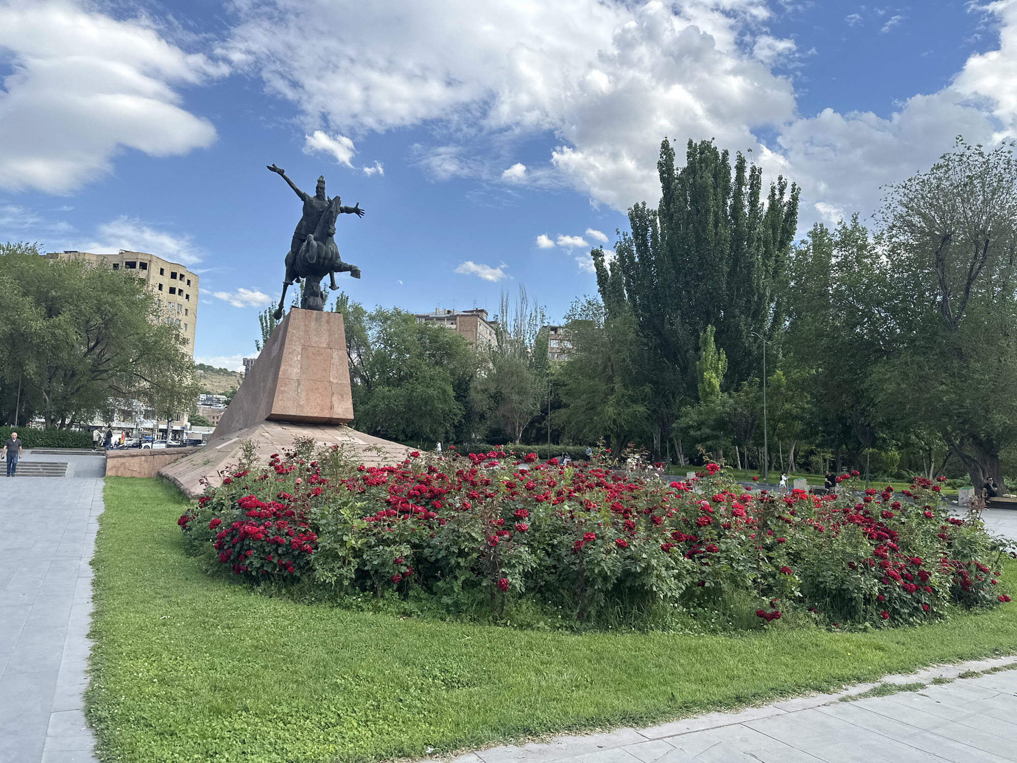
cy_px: 382
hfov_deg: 71.6
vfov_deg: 56.8
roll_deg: -2.3
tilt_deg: +7.7
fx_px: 705
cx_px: 508
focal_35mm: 24
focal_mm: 6.86
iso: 80
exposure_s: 1/2591
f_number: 1.78
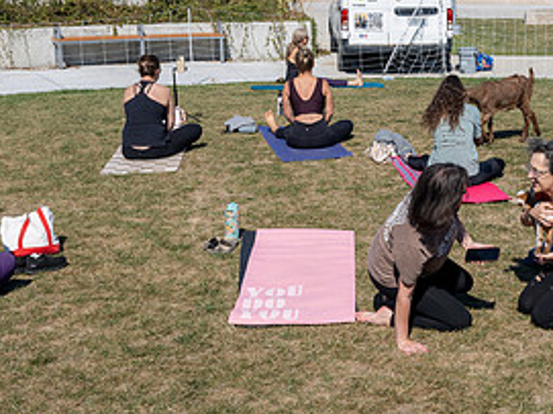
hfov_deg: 27.9
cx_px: 453
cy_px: 166
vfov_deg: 21.6
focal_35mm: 68
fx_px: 1086
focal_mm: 33
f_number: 13
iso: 400
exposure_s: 1/640
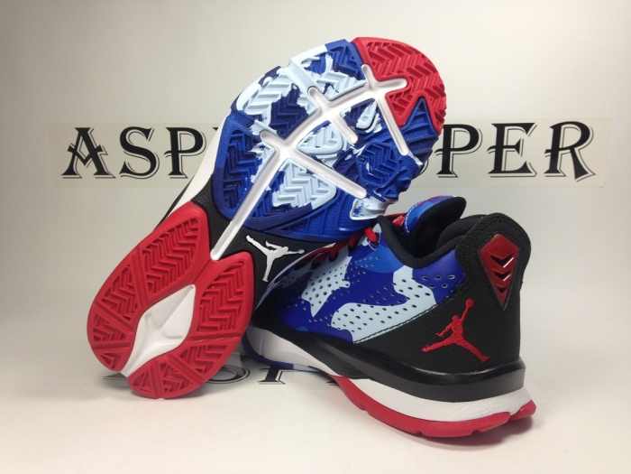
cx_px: 316
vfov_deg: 42.9
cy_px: 237
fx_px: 602
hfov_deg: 55.4
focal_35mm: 33
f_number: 2.4
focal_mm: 4.13
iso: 50
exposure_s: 1/120
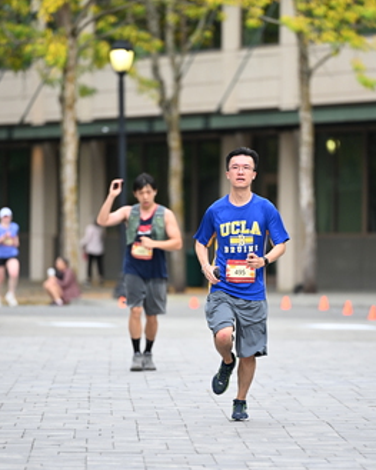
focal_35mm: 314
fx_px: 4370
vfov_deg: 6.2
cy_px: 240
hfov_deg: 4.9
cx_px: 234
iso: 640
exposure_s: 1/1250
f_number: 2.8
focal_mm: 200
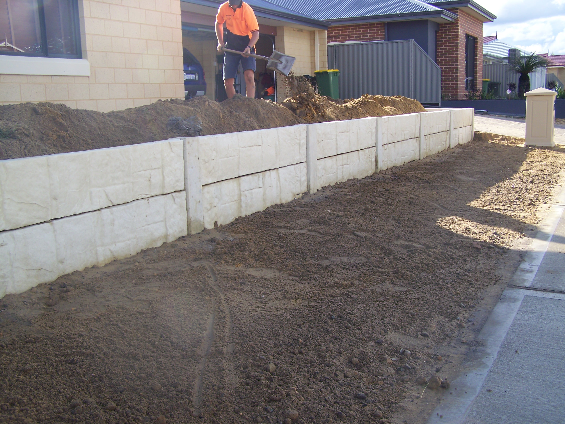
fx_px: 620
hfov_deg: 49.0
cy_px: 212
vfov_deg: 37.7
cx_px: 282
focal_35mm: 38
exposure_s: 1/320
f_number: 2.8
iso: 64
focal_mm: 6.3
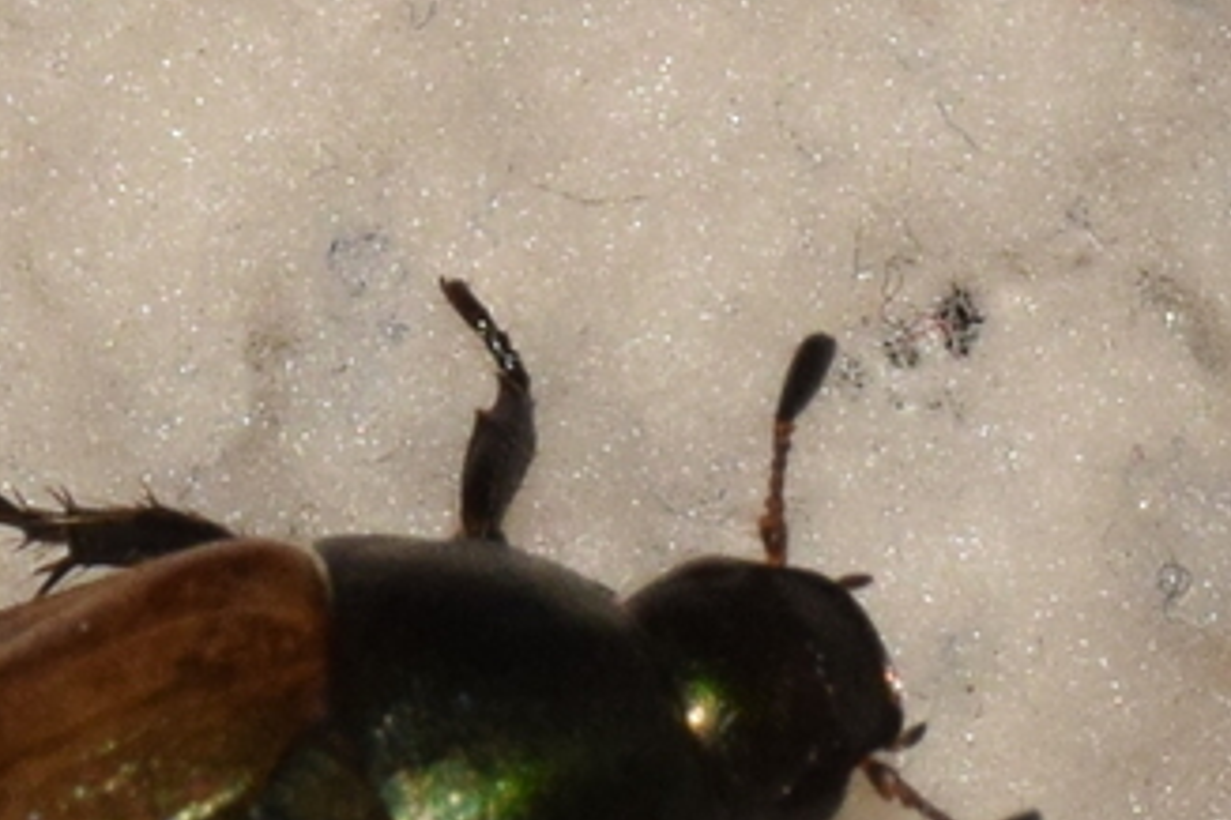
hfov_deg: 3.3
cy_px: 899
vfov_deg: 2.2
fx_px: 21096
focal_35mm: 617
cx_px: 252
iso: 500
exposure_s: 1/160
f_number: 16
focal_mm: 140
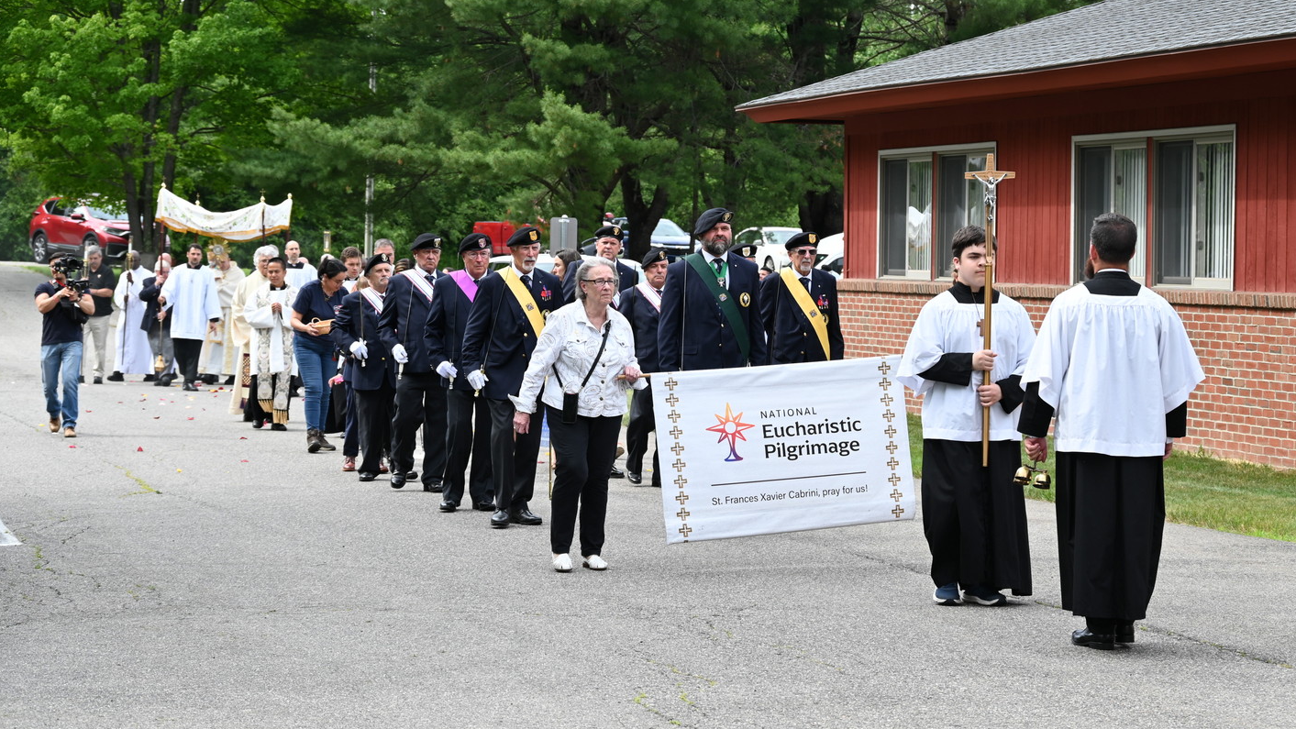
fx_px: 3299
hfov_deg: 22.2
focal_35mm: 96
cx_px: 699
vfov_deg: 12.6
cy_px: 301
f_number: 6.3
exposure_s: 1/160
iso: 140
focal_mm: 81
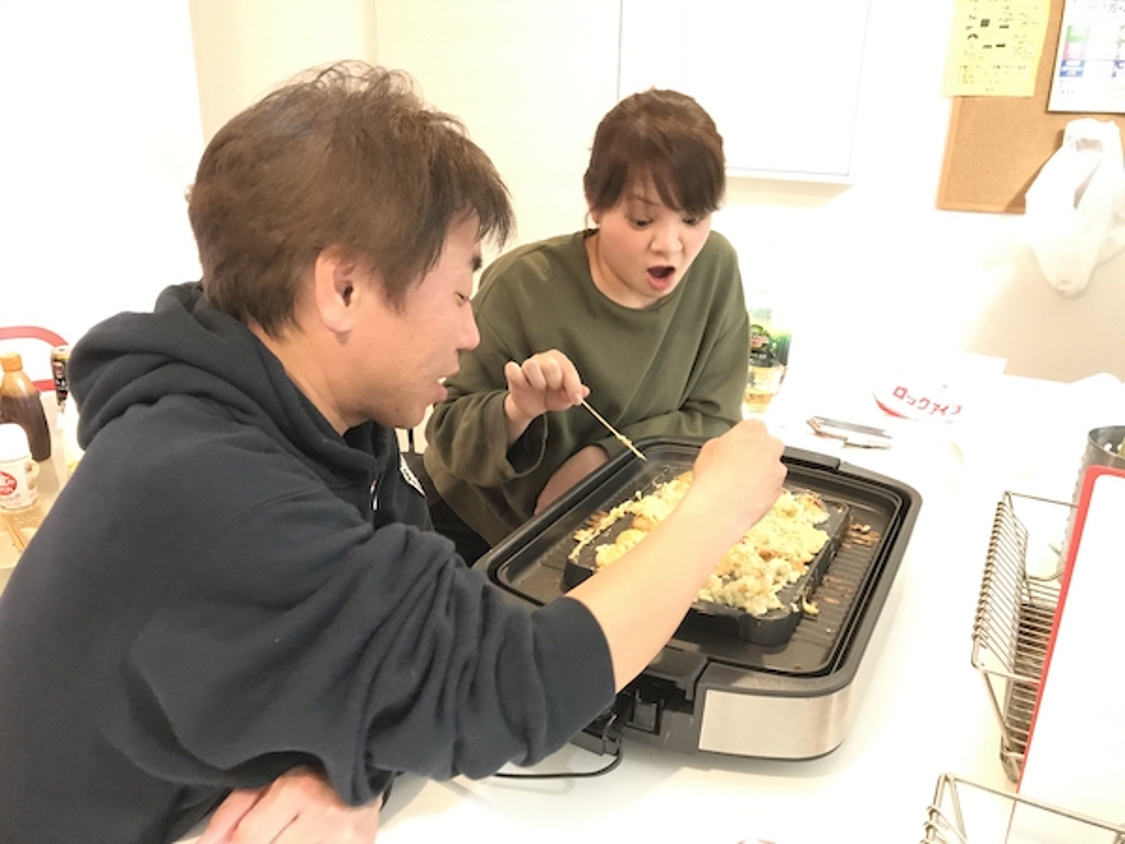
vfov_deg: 49.7
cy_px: 422
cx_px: 562
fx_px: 910
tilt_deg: -19.5
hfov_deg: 63.4
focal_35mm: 28
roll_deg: -1.4
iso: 80
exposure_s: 1/6
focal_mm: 3.99
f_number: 1.8
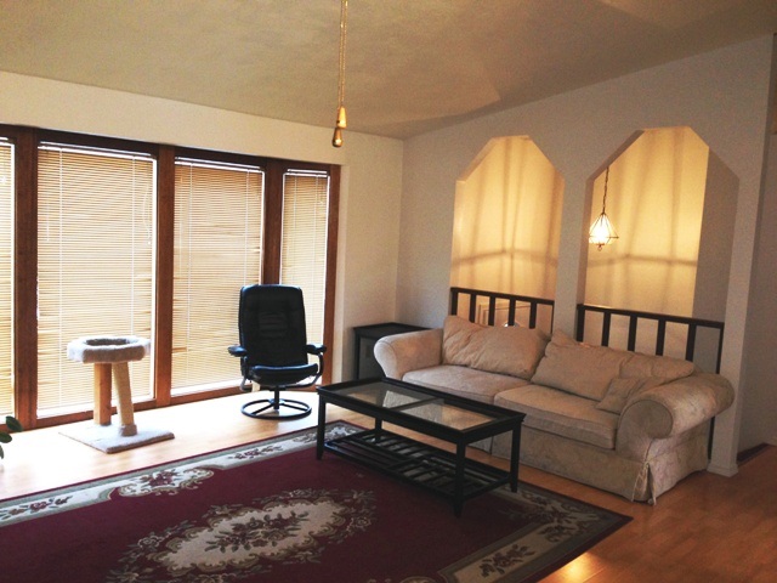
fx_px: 741
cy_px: 292
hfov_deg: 55.4
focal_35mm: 33
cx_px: 388
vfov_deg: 42.9
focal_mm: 4.12
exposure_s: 1/20
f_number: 2.4
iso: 125
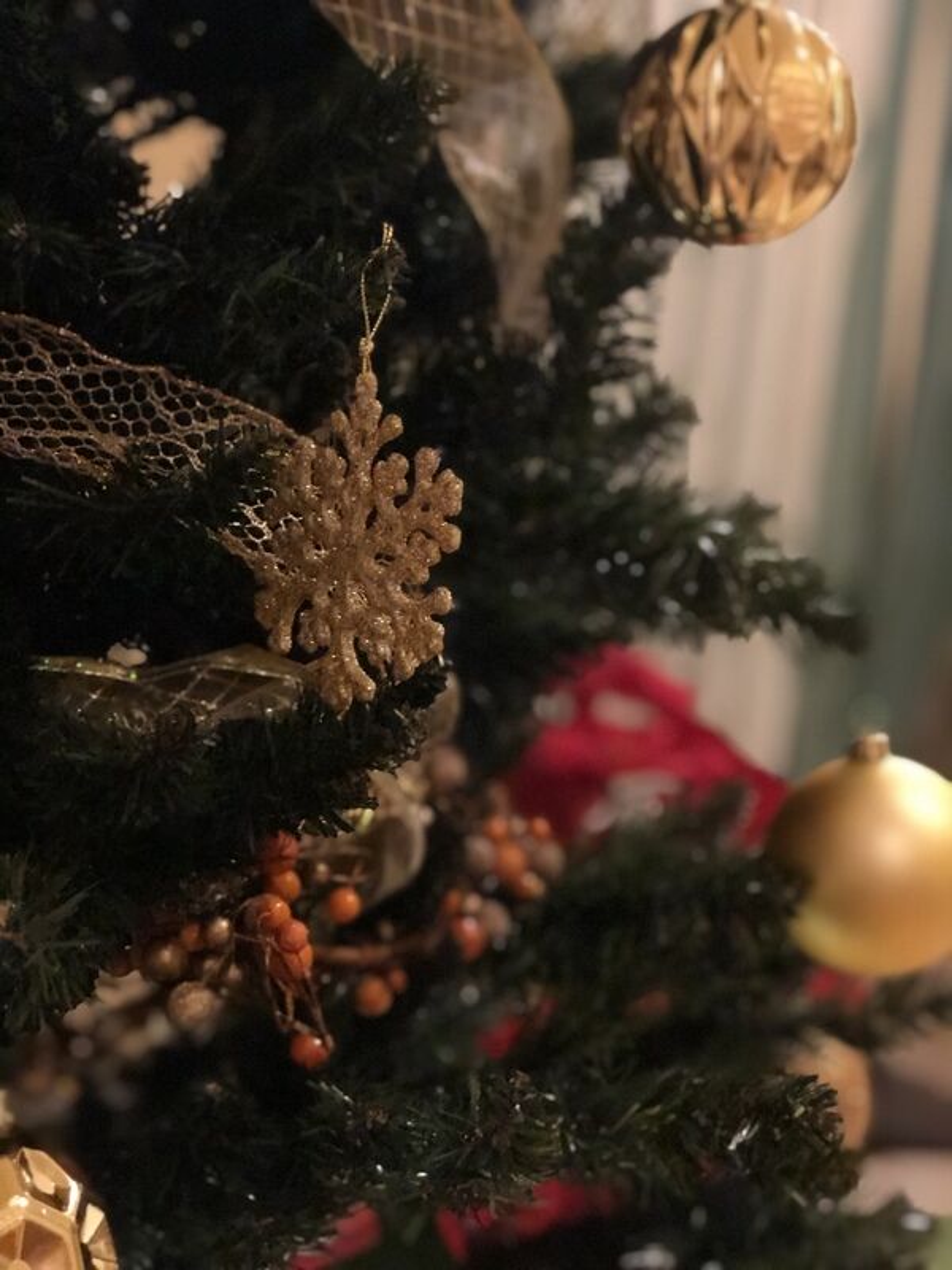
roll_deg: -6.0
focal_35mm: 57
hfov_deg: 25.7
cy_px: 635
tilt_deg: -6.2
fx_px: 2090
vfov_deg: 33.8
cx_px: 476
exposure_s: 1/33
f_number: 2.8
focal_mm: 6.6
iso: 1250
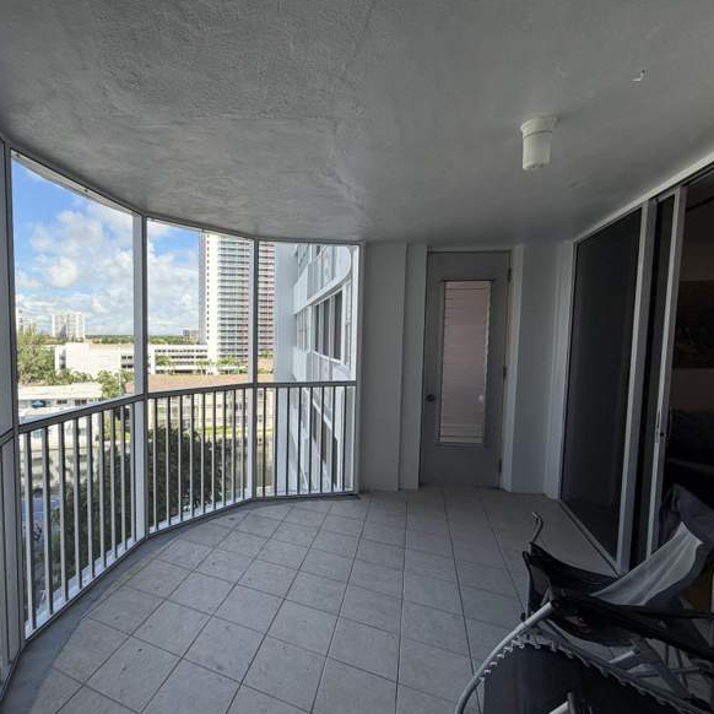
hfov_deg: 80.7
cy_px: 359
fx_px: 397
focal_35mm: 17
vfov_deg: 84.0
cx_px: 228
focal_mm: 2.22
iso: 40
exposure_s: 1/502
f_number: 2.2
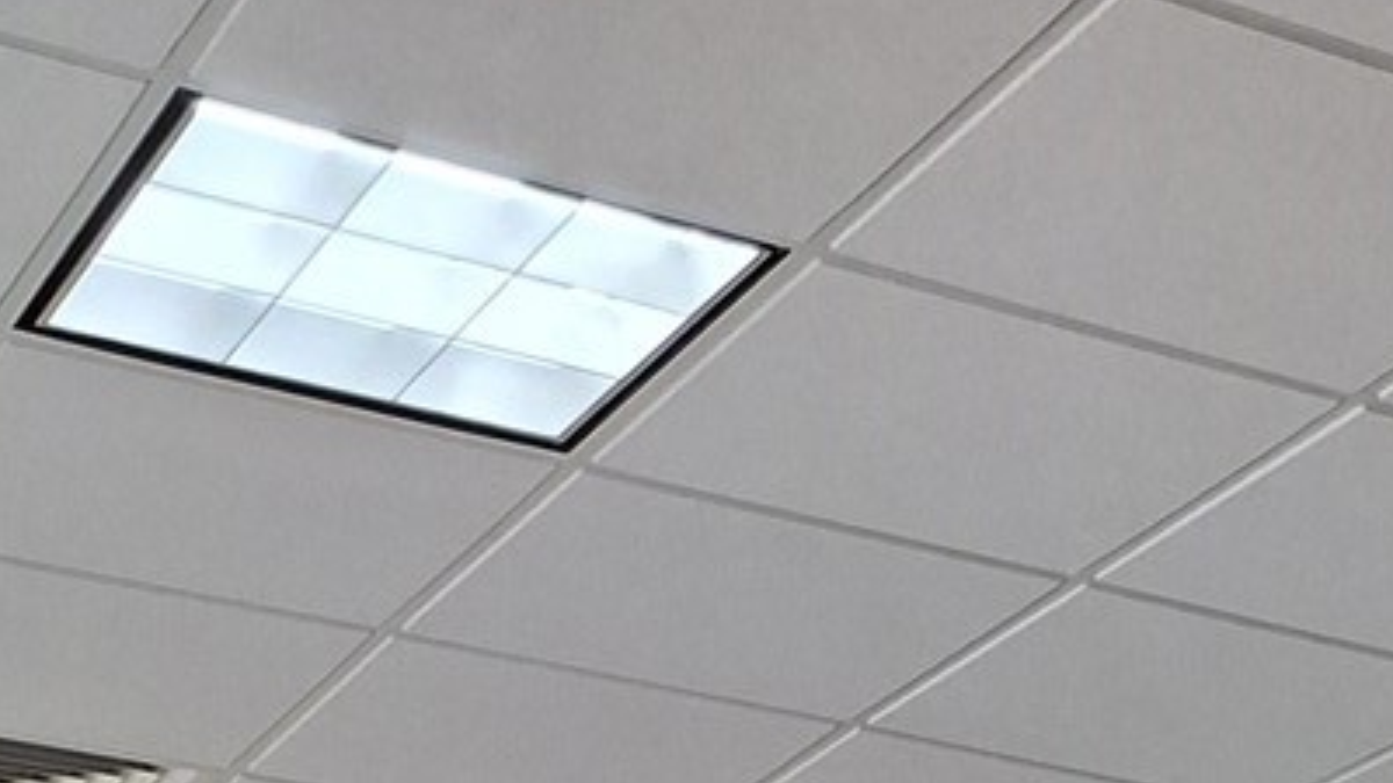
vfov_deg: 8.5
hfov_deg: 19.1
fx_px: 4026
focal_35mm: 109
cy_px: 2624
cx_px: 1410
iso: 125
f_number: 1.8
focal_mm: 4.69
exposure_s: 1/120
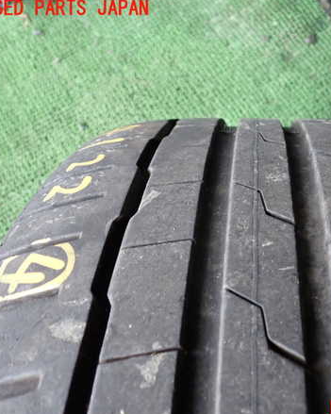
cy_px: 209
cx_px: 260
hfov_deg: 36.2
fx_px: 490
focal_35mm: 40
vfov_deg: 45.8
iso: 200
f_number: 2.3
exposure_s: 1/30
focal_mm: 5.4
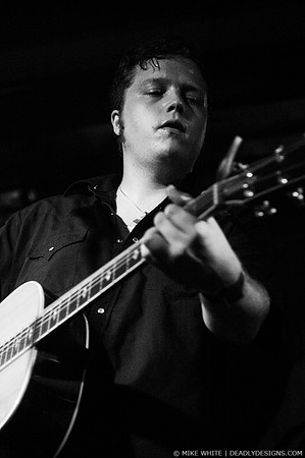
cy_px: 229
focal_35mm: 87
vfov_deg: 23.4
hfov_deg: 15.7
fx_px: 1108
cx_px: 152
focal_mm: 58
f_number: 2.8
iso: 800
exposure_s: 1/50
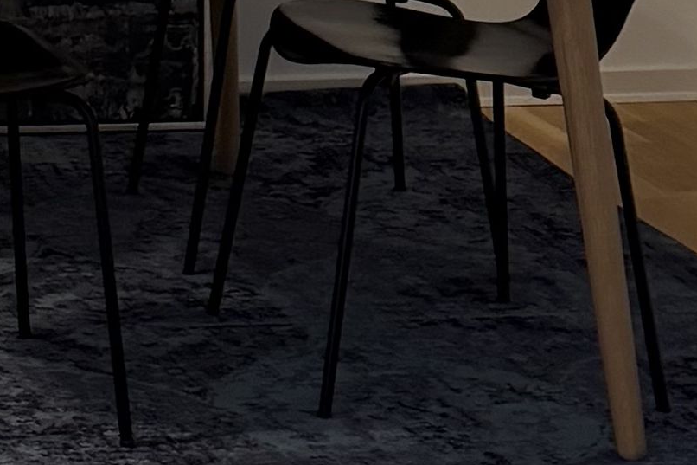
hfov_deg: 11.2
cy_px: -301
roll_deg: -1.3
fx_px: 3426
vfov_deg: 7.6
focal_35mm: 177
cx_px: -284
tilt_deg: -7.2
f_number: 1.78
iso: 160
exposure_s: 1/50
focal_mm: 6.76
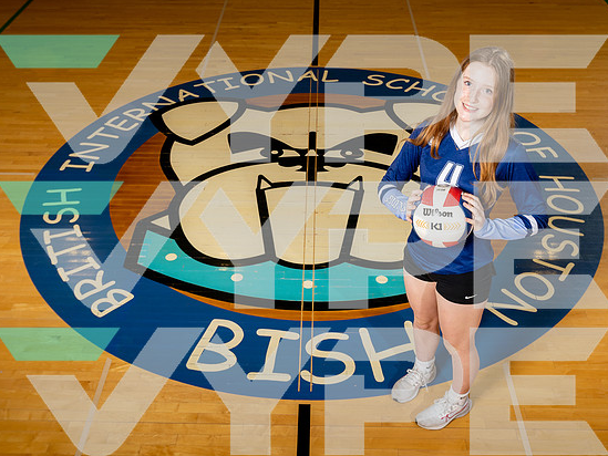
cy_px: 246
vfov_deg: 36.8
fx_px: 685
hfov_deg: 47.9
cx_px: 305
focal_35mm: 39
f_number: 7.1
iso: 400
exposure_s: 1/250
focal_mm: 33
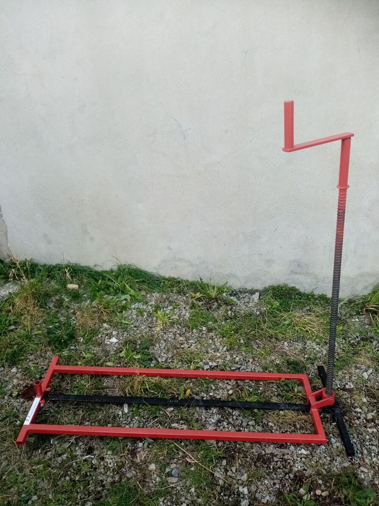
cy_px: 253
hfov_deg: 53.1
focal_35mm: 26
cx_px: 190
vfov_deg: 67.3
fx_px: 379
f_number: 1.8
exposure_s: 1/100
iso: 141
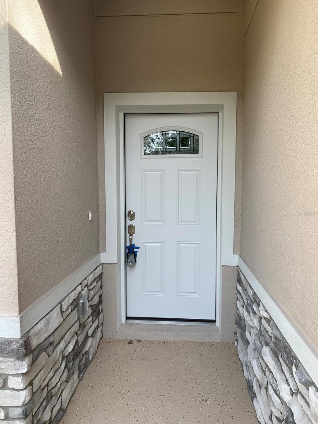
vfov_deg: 65.3
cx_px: 160
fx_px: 331
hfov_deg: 51.4
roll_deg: +0.5
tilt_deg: -4.0
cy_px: 213
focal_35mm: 27
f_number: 1.8
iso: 25
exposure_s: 1/322
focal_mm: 4.25
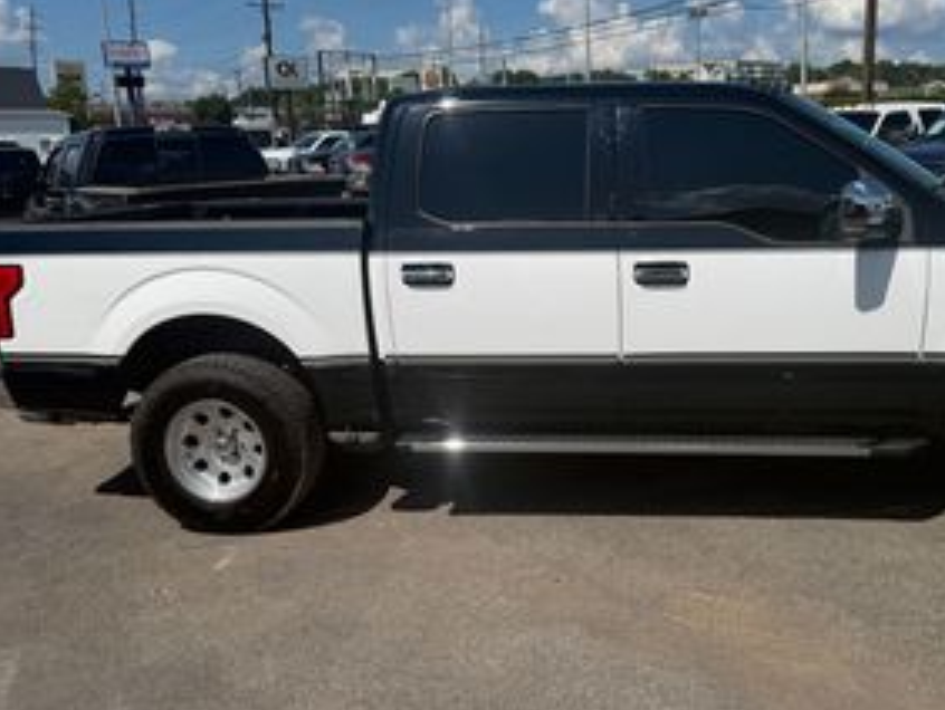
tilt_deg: -11.5
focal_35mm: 34
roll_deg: +1.6
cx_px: 610
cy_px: 335
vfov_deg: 41.8
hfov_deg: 53.1
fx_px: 929
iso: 80
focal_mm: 6.76
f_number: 1.78
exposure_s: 1/9091
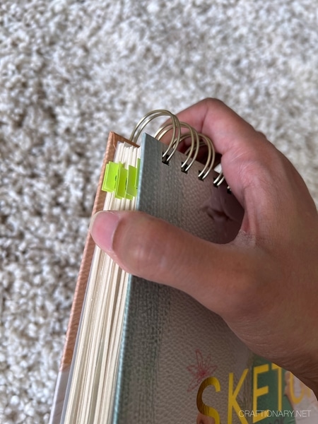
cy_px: 212
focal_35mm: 26
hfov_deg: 53.1
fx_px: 318
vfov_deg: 67.3
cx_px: 159
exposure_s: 1/121
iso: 64
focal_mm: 5.7
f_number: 1.5
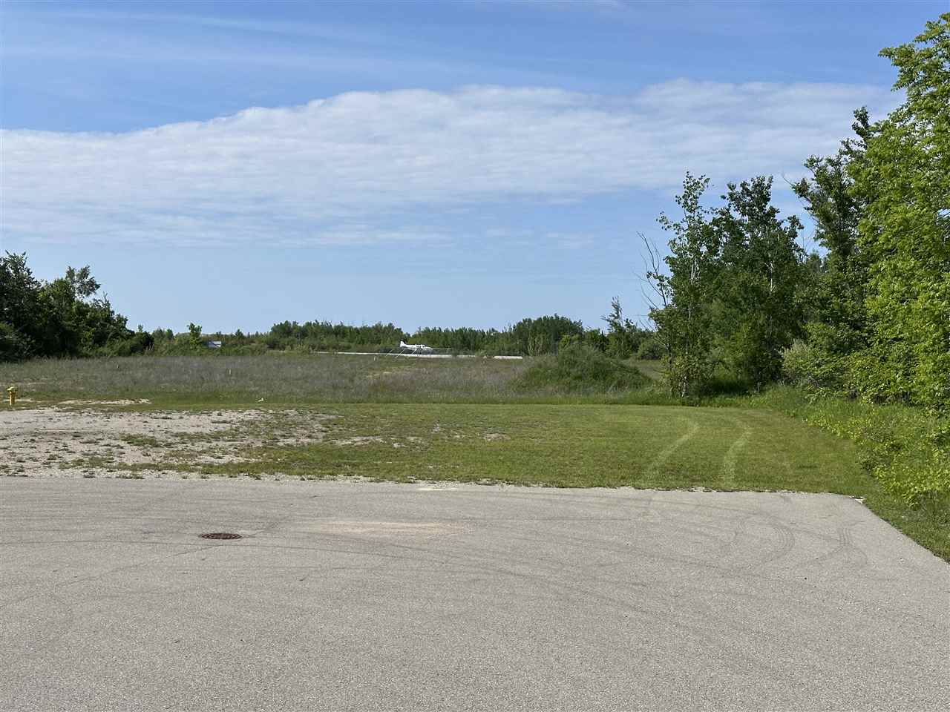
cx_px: 475
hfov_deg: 39.7
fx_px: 1317
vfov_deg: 30.3
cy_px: 356
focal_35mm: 48
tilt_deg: -0.9
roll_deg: -1.2
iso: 64
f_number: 1.78
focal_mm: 6.86
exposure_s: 1/6211
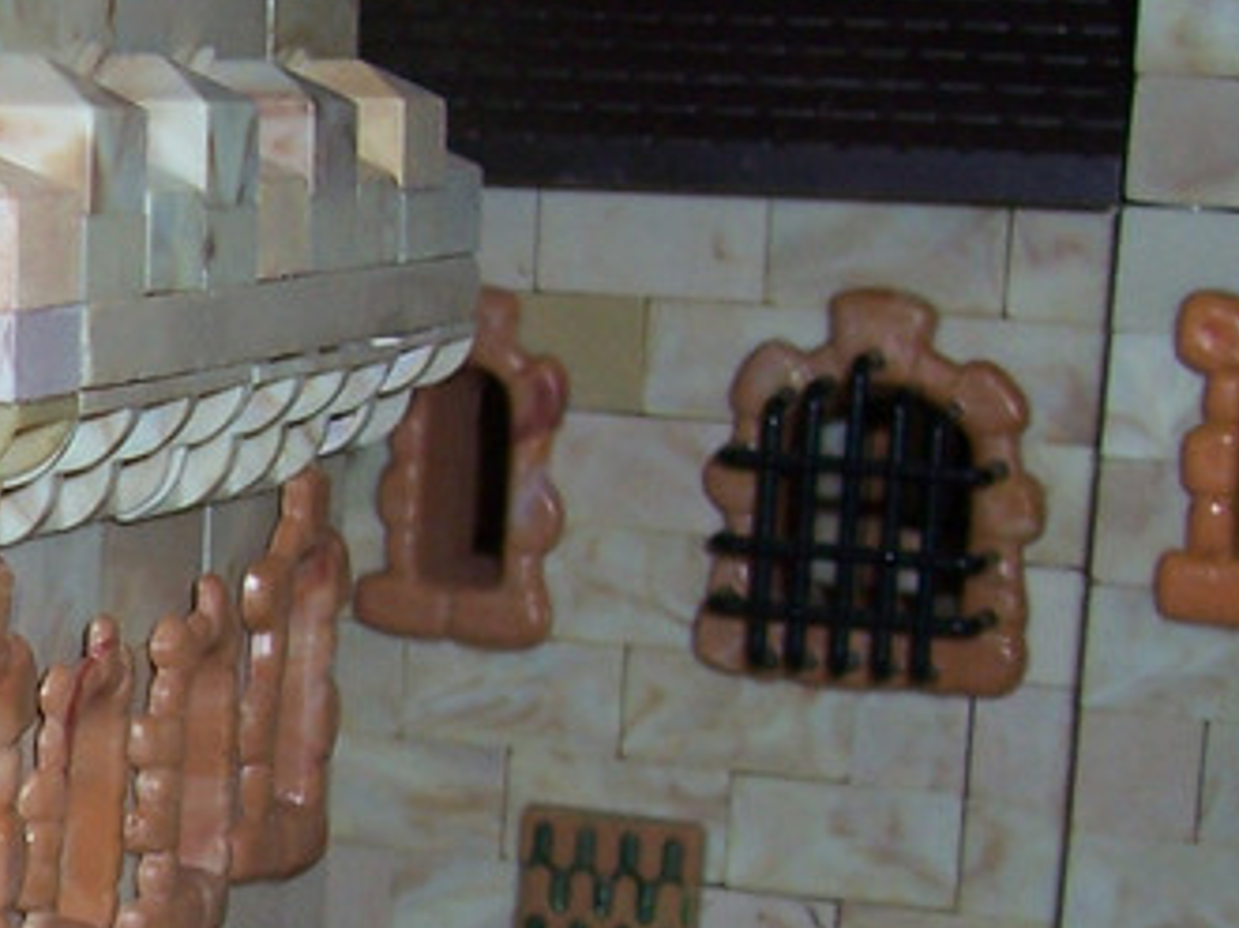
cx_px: -516
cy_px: 815
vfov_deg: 13.3
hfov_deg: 16.6
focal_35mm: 110
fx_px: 3934
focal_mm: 5.6
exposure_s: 1/60
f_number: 2.7
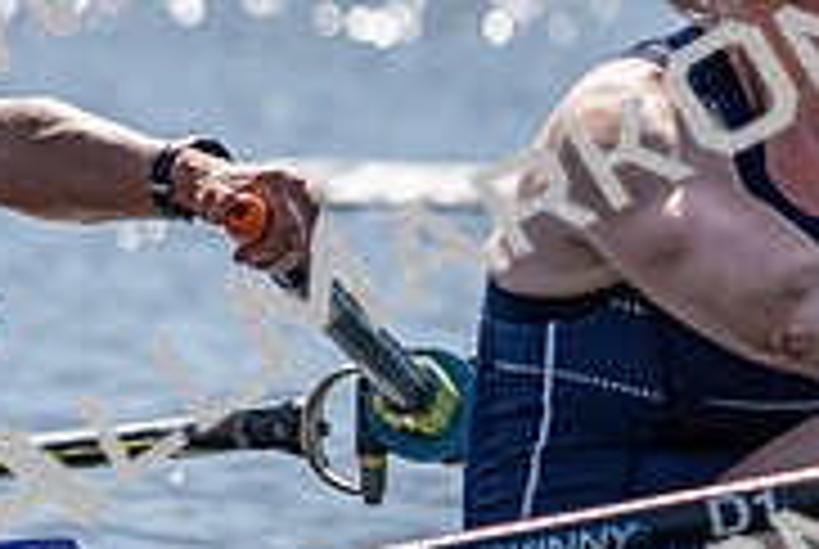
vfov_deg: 2.2
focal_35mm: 637
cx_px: -450
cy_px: 187
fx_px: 14515
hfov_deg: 3.2
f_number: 5.6
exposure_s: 1/2000
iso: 250
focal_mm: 200
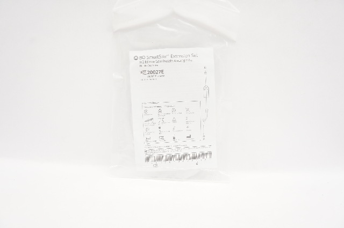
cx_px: 172
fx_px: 258
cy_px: 114
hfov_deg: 67.4
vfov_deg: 47.8
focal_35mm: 27
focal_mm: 18
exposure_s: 1/25
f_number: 8
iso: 400
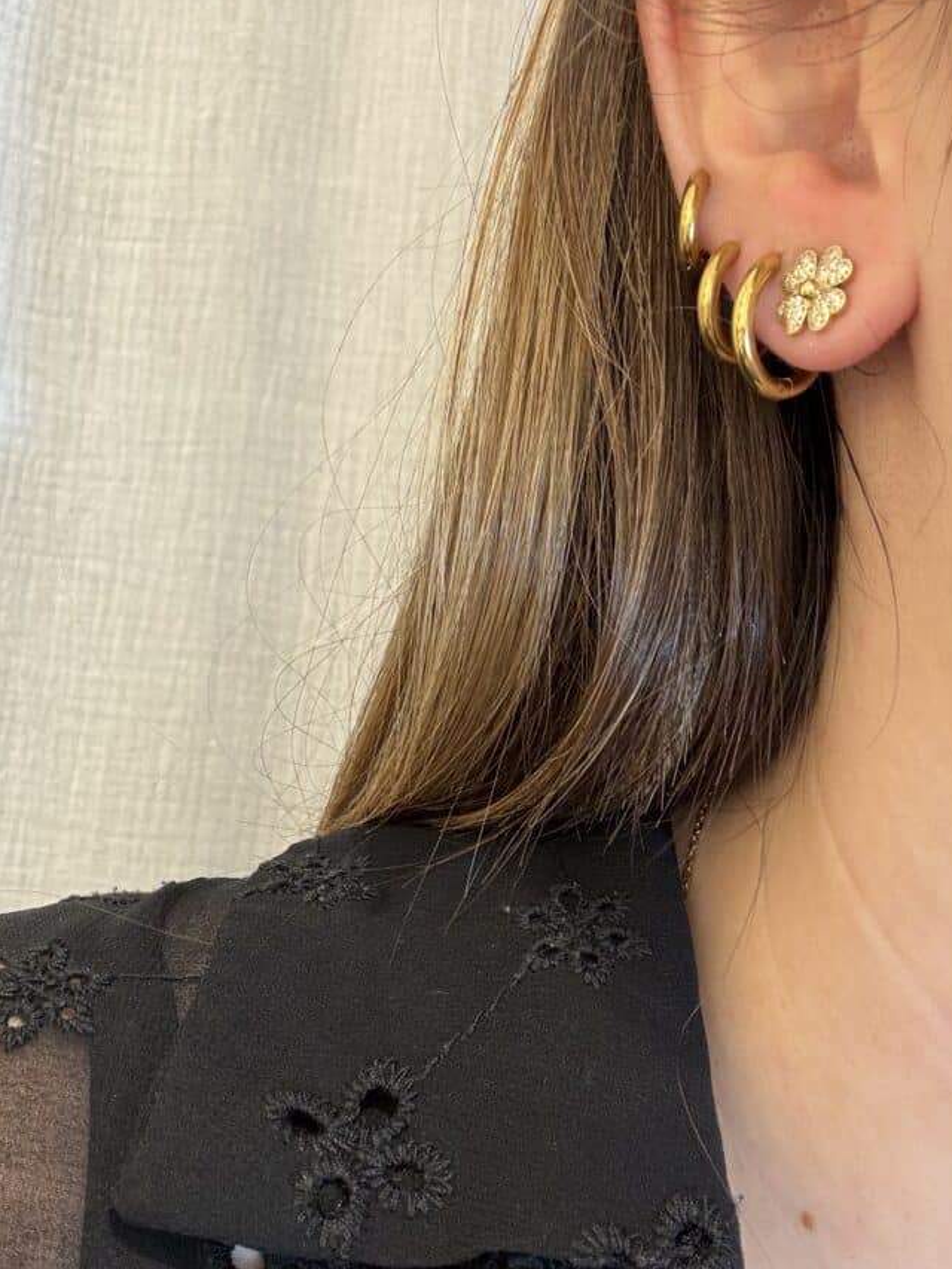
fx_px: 1320
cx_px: 473
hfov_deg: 39.7
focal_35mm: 36
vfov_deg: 51.3
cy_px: 604
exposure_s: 1/50
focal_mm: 2.69
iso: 160
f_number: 1.9
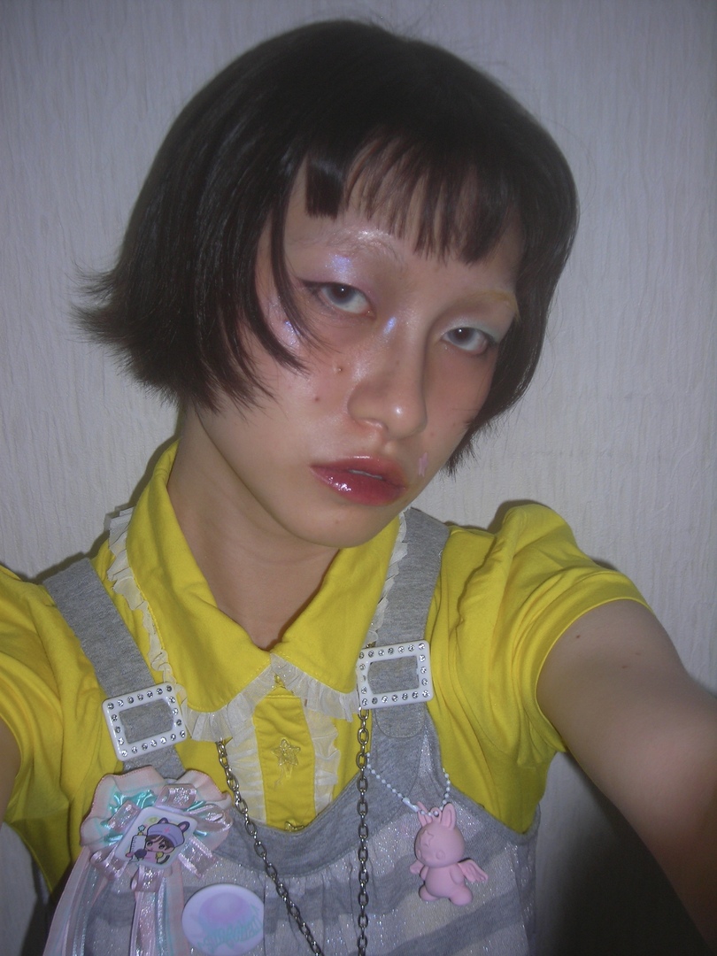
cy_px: 478
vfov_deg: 45.8
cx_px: 358
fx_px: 1132
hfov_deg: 35.1
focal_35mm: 41
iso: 50
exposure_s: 1/60.1
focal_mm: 6.8
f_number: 3.3
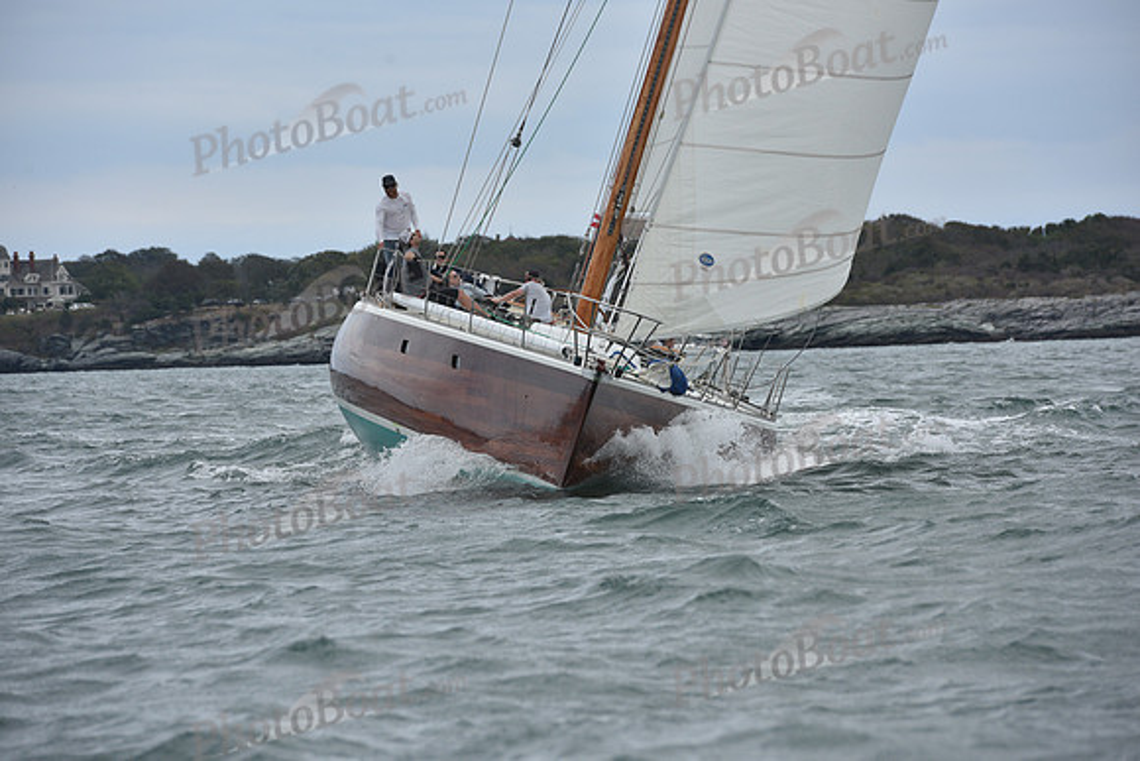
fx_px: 6335
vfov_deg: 6.9
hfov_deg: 10.3
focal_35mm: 200
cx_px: 570
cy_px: 380
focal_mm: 200
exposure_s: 1/1000
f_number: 8
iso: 320
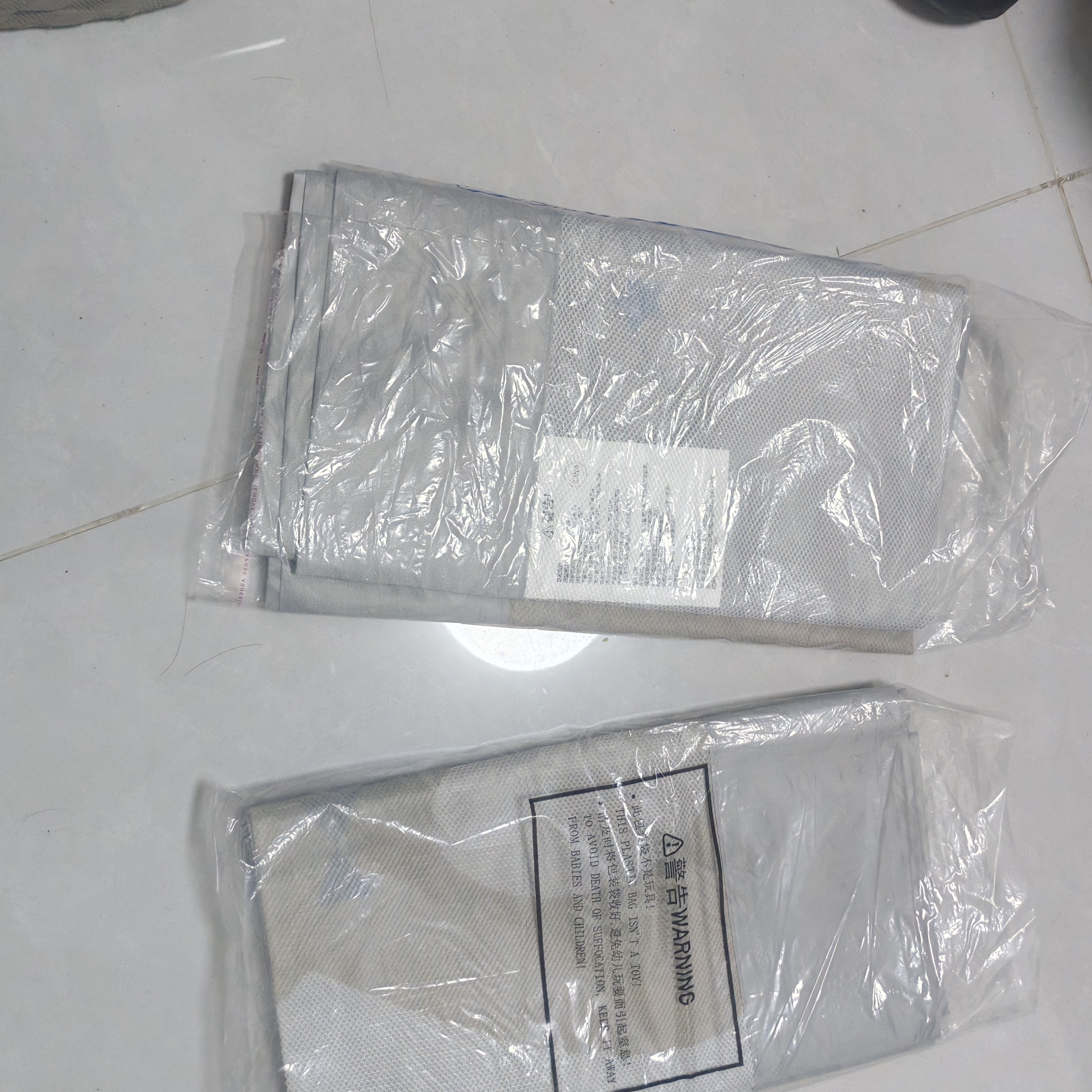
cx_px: 669
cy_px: 545
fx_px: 1392
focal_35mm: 39
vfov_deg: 42.8
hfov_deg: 42.6
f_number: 1.95
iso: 640
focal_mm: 5.52
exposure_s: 1/100
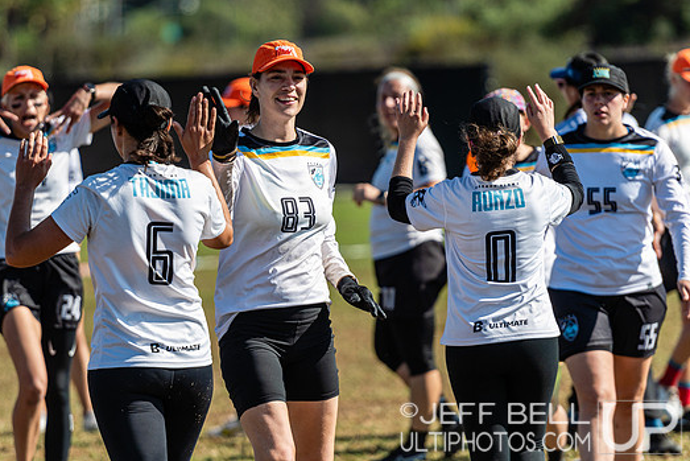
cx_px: 313
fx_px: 6384
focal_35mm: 333
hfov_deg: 6.2
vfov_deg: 4.1
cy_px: 212
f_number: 2.8
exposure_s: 1/3200
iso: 100
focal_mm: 200
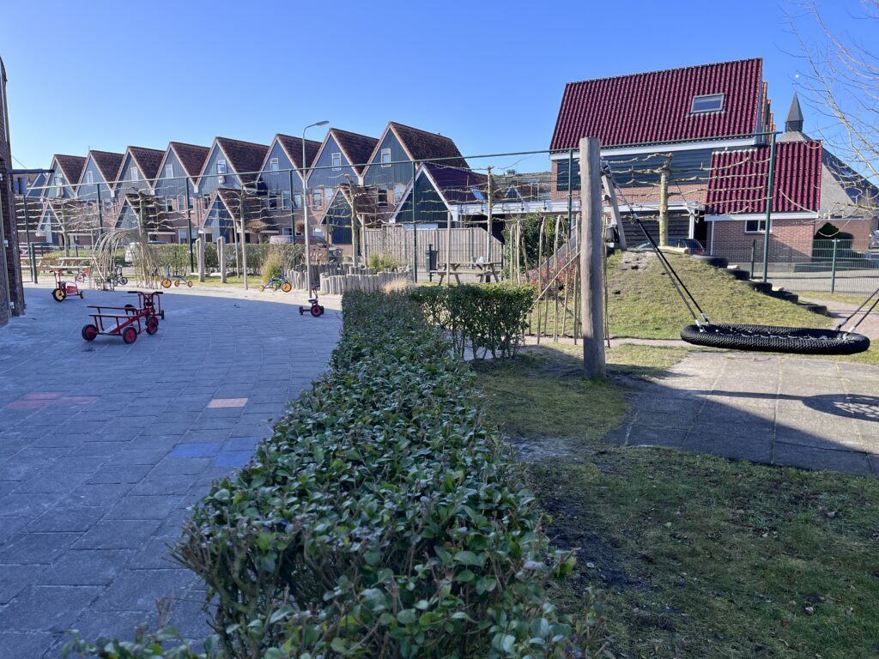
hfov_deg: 67.3
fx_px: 660
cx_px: 440
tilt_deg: -8.4
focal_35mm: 26
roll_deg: +0.8
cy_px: 330
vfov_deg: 53.1
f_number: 1.6
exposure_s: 1/1096
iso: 50
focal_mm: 5.1
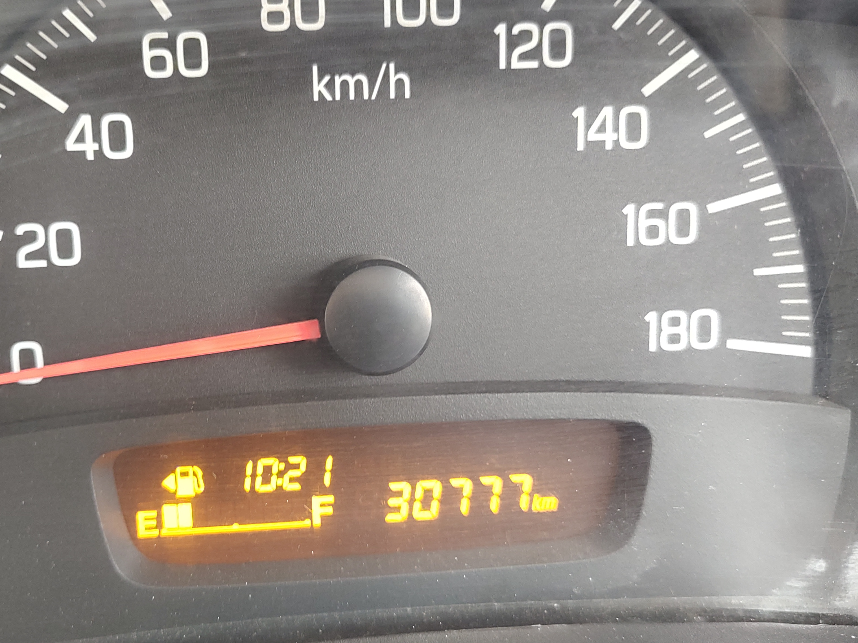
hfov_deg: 57.1
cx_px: 287
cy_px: 335
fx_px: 768
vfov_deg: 45.4
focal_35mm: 31
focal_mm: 5.56
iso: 575
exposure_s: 1/50
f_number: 1.8
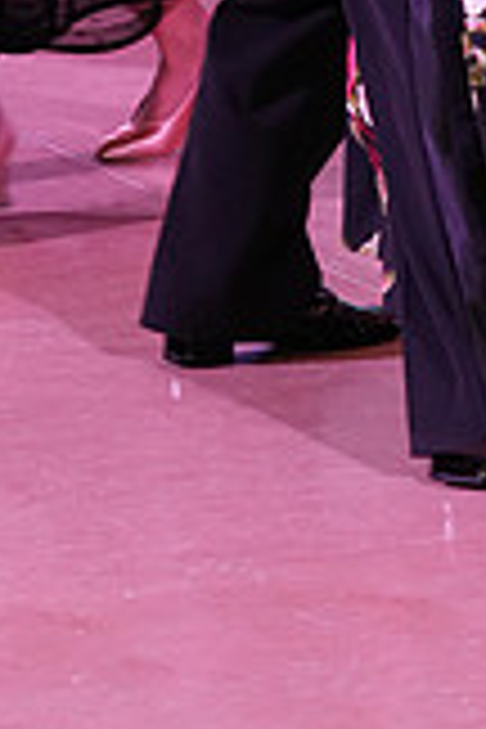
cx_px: 439
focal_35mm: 268
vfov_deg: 7.6
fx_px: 5427
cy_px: -328
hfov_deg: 5.1
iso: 2000
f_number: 5
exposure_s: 1/200
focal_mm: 75
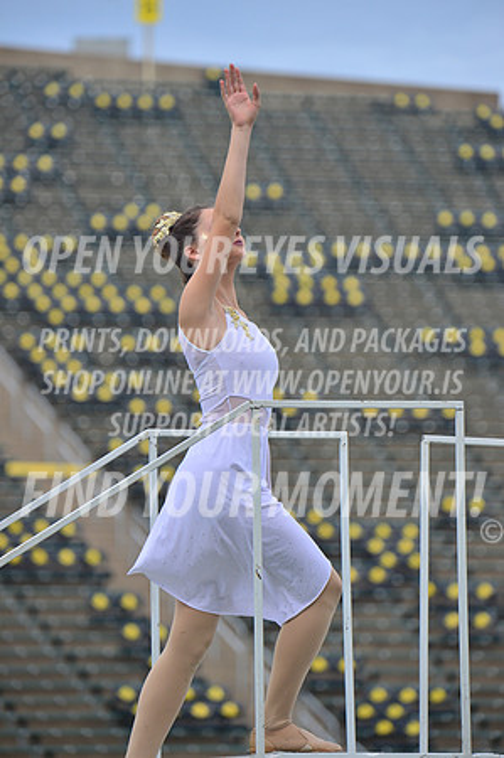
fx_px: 5262
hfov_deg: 5.5
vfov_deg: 8.2
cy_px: 379
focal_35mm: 250
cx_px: 252
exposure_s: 1/1250
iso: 200
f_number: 5.6
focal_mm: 250
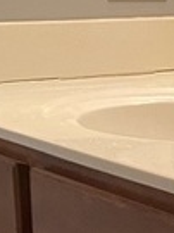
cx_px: 455
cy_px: 166
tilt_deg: -10.9
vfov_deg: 9.5
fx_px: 1396
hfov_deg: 6.7
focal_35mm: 208
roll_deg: -0.8
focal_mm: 4.25
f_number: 1.8
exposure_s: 1/60
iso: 250
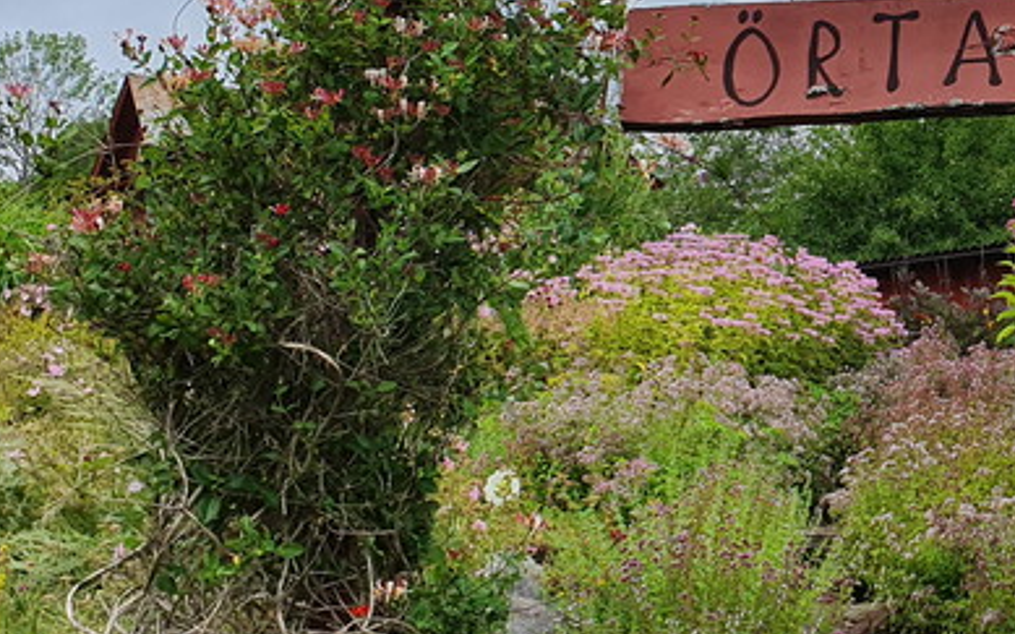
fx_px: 1881
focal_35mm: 68
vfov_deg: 19.0
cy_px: 151
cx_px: 1085
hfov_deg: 27.8
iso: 50
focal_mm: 4.32
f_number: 2.4
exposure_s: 1/1788
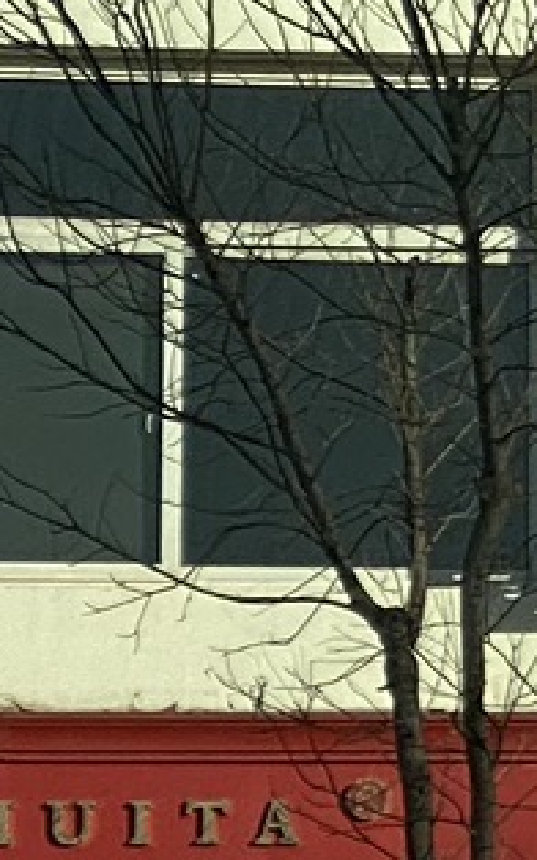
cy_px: 419
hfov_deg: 3.6
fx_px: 8227
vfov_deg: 6.0
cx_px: 2126
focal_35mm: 351
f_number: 2
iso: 20
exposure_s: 1/600
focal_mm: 6
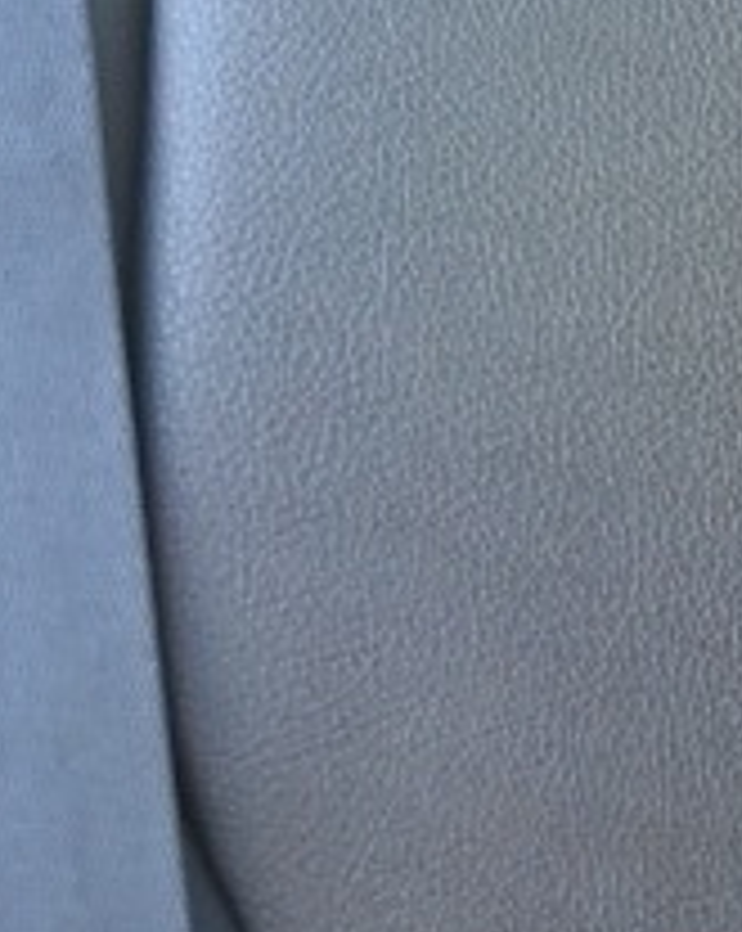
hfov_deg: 7.3
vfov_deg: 10.5
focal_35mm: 177
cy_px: 1405
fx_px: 4870
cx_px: 2514
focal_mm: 24
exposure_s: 1/125
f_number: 4
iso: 1800
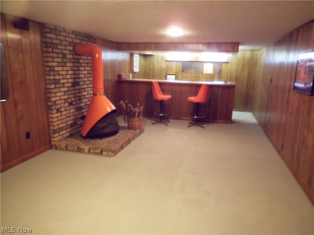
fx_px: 227
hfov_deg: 69.4
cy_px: 118
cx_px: 157
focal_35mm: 25
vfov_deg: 54.9
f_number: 3.5
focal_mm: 4.5
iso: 3200
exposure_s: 1/13
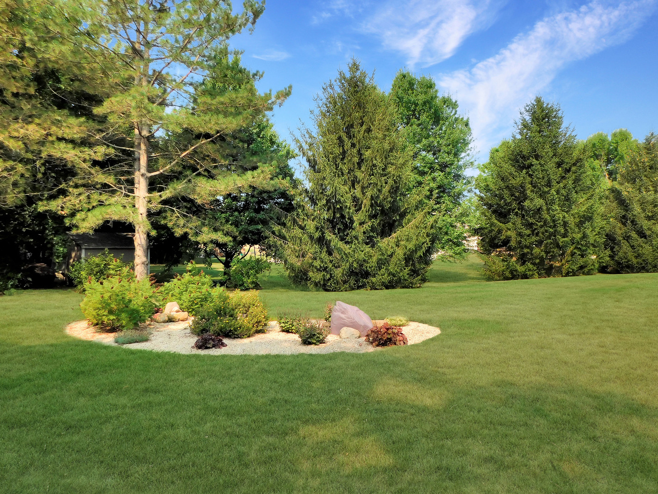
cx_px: 329
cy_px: 247
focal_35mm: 23
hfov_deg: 73.9
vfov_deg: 58.9
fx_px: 437
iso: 125
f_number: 3
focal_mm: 4
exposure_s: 1/1500
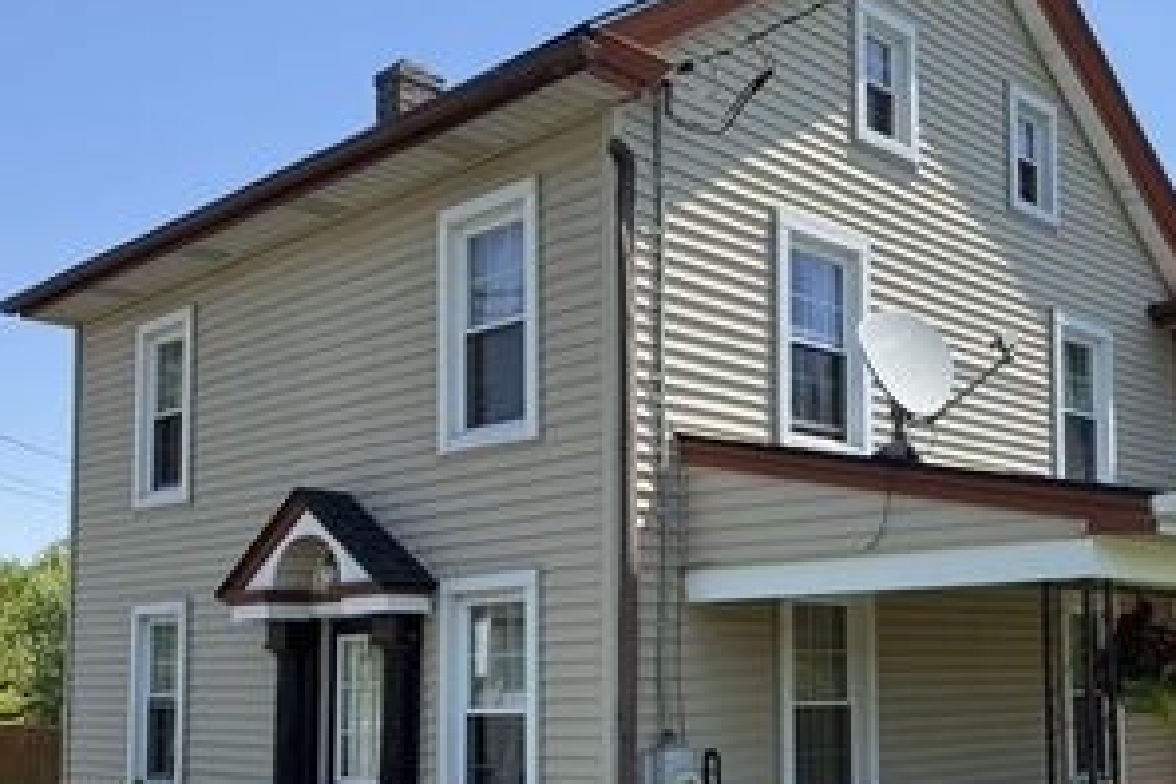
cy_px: 568
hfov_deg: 45.6
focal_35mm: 42
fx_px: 1372
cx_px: 792
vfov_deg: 31.4
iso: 80
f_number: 1.78
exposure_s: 1/2801
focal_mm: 6.76
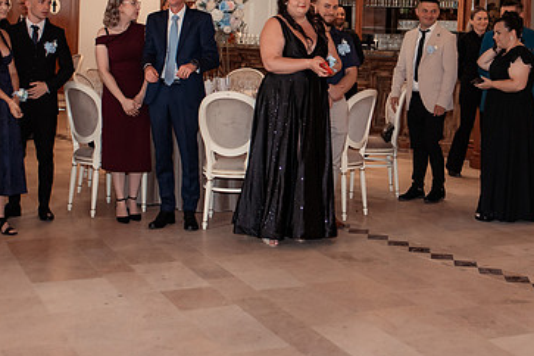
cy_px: 83
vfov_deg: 21.7
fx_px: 920
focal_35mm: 62
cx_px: 293
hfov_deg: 32.4
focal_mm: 35
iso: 1250
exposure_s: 1/250
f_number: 3.2
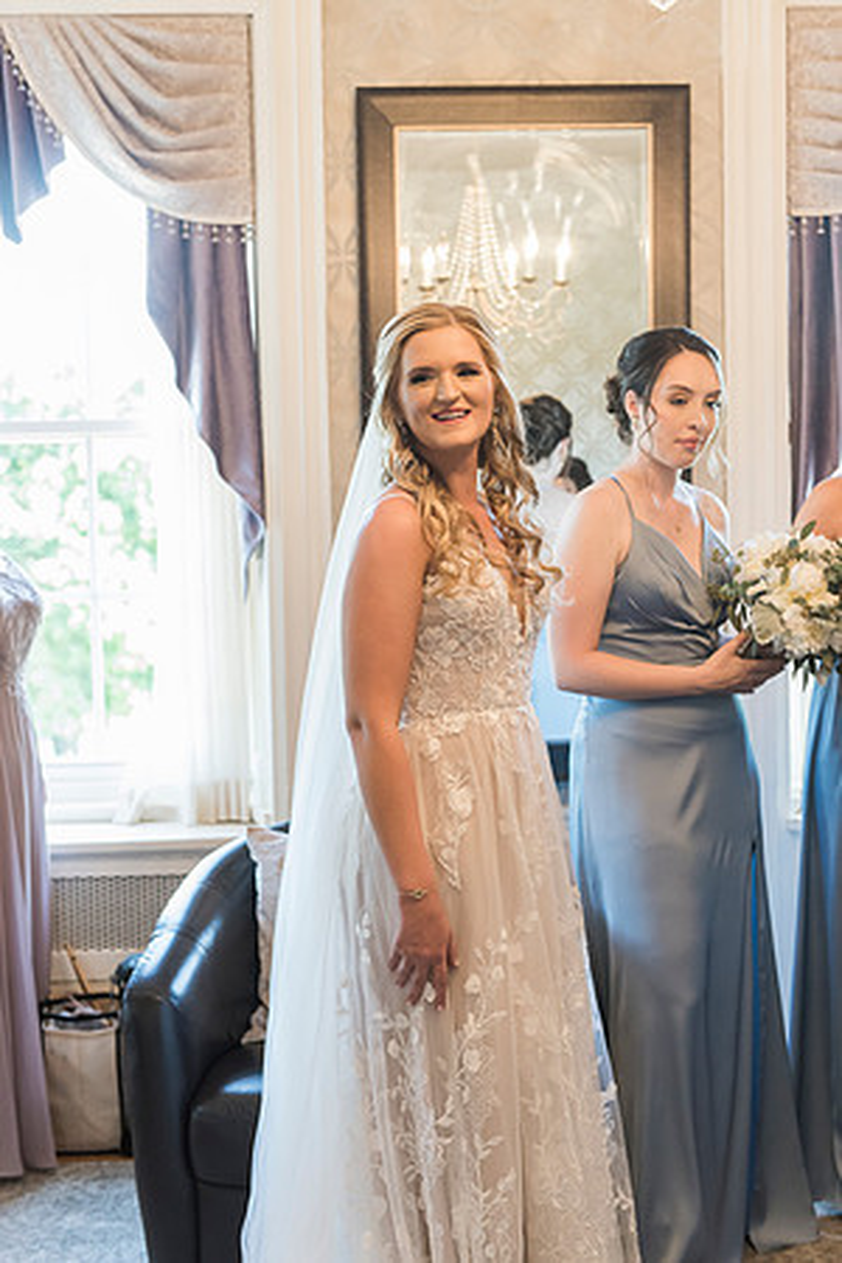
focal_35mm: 55
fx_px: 1929
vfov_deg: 36.2
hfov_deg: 24.6
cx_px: 421
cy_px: 632
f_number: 3.5
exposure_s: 1/160
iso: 2500
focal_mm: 55
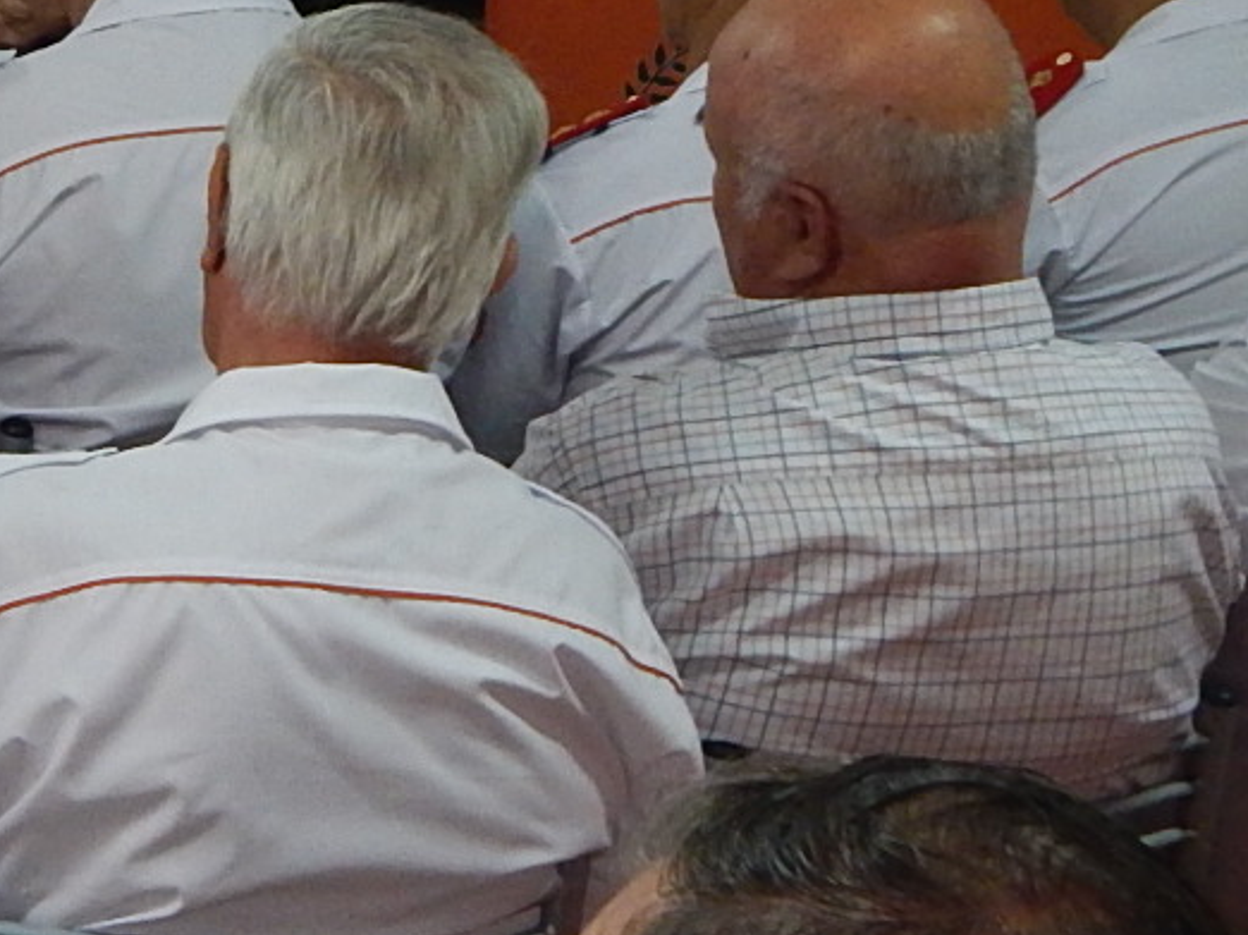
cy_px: -38
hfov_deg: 14.0
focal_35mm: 135
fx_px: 4865
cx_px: -397
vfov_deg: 10.9
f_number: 3.2
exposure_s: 1/30
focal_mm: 5.6
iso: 220
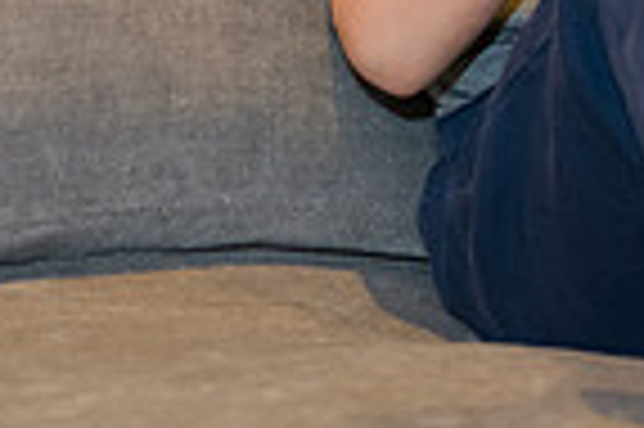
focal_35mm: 243
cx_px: 842
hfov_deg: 8.4
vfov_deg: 5.5
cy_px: -397
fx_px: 4342
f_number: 3.2
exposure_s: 1/125
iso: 1000
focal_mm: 56
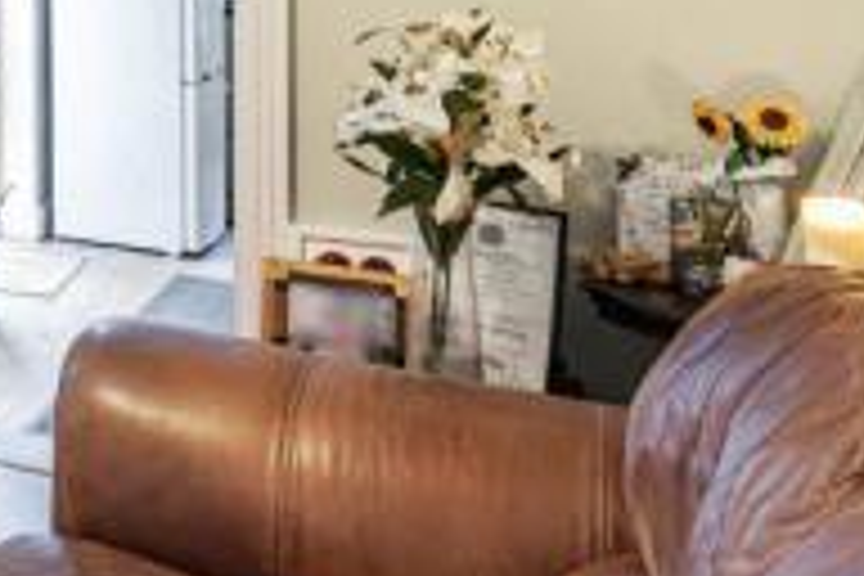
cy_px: -124
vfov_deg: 21.4
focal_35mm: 59
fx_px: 1408
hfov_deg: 25.7
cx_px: -423
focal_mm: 17.2
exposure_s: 1/2
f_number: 8
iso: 800
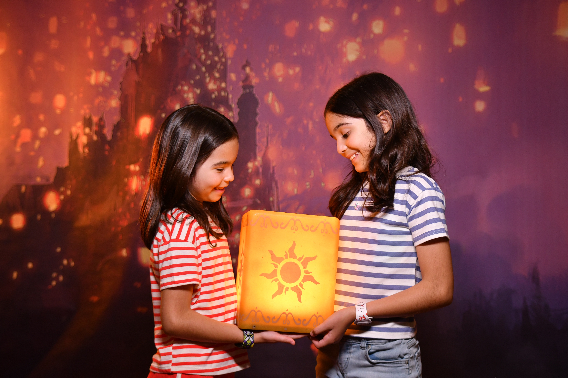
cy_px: 189
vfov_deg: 29.2
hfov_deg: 42.7
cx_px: 284
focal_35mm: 46
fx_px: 726
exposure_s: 1/125
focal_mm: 31
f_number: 2.8
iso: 640
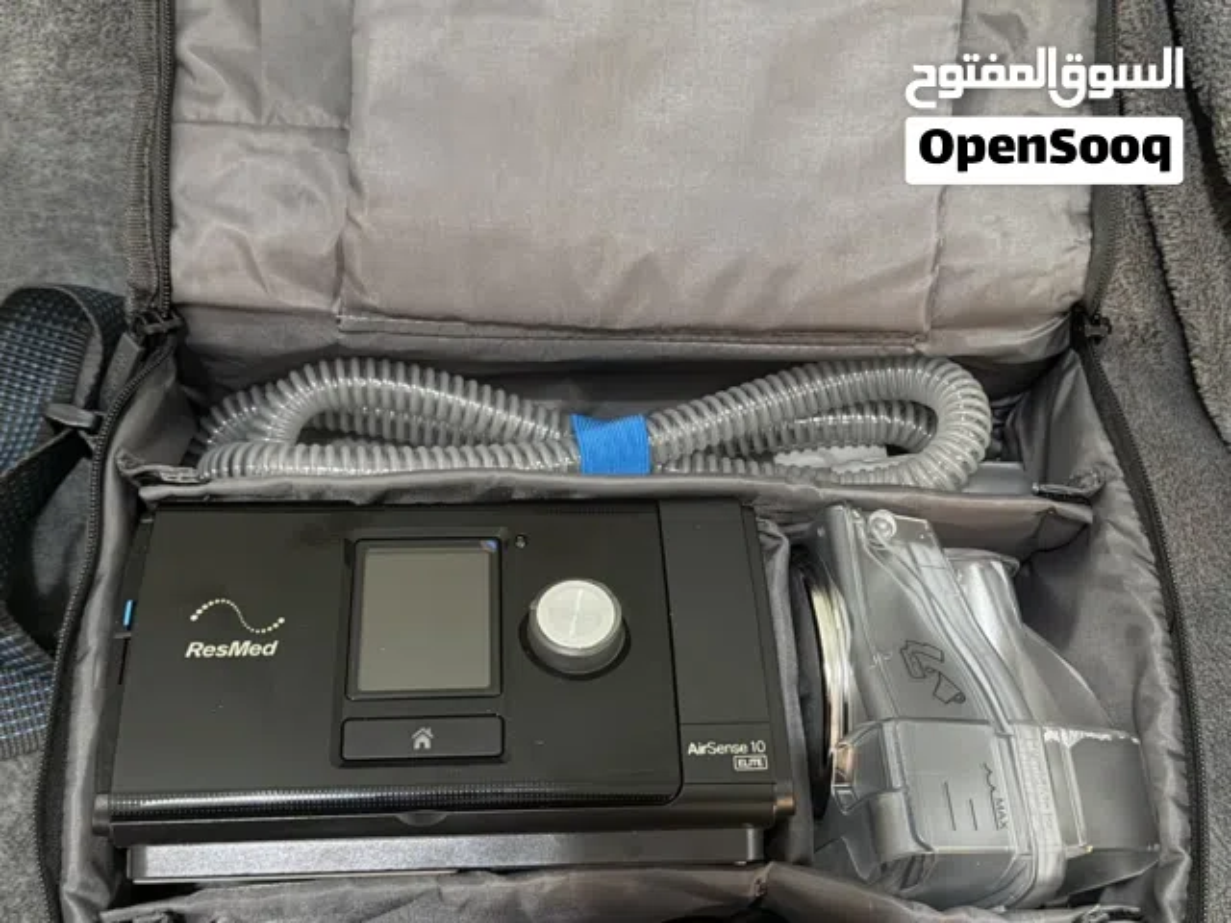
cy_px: 462
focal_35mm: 24
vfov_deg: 56.8
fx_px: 853
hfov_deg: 71.6
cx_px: 616
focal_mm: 6.76
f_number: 1.78
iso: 1000
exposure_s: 1/30
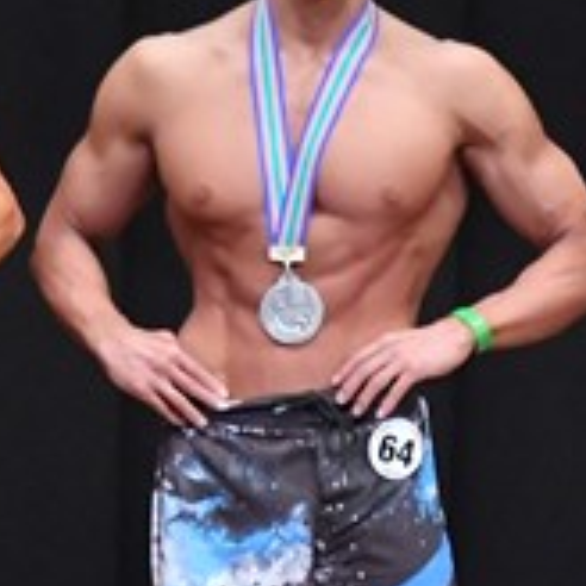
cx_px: 613
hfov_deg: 2.2
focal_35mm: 812
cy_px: 550
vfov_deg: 2.2
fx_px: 15552
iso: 8000
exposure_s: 1/400
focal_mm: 135
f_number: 5.6
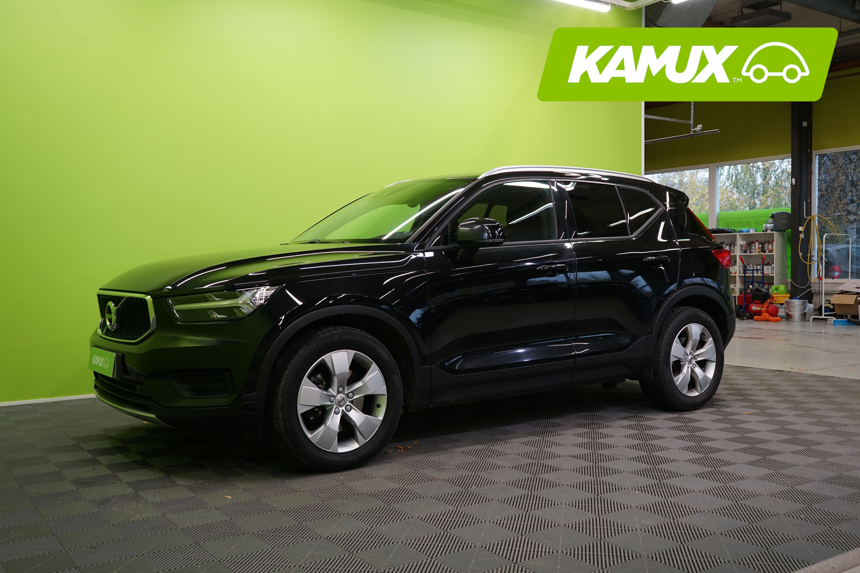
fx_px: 788
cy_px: 286
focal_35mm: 33
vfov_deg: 40.0
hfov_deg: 57.2
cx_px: 430
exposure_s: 1/25
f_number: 5.6
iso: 400
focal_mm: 33
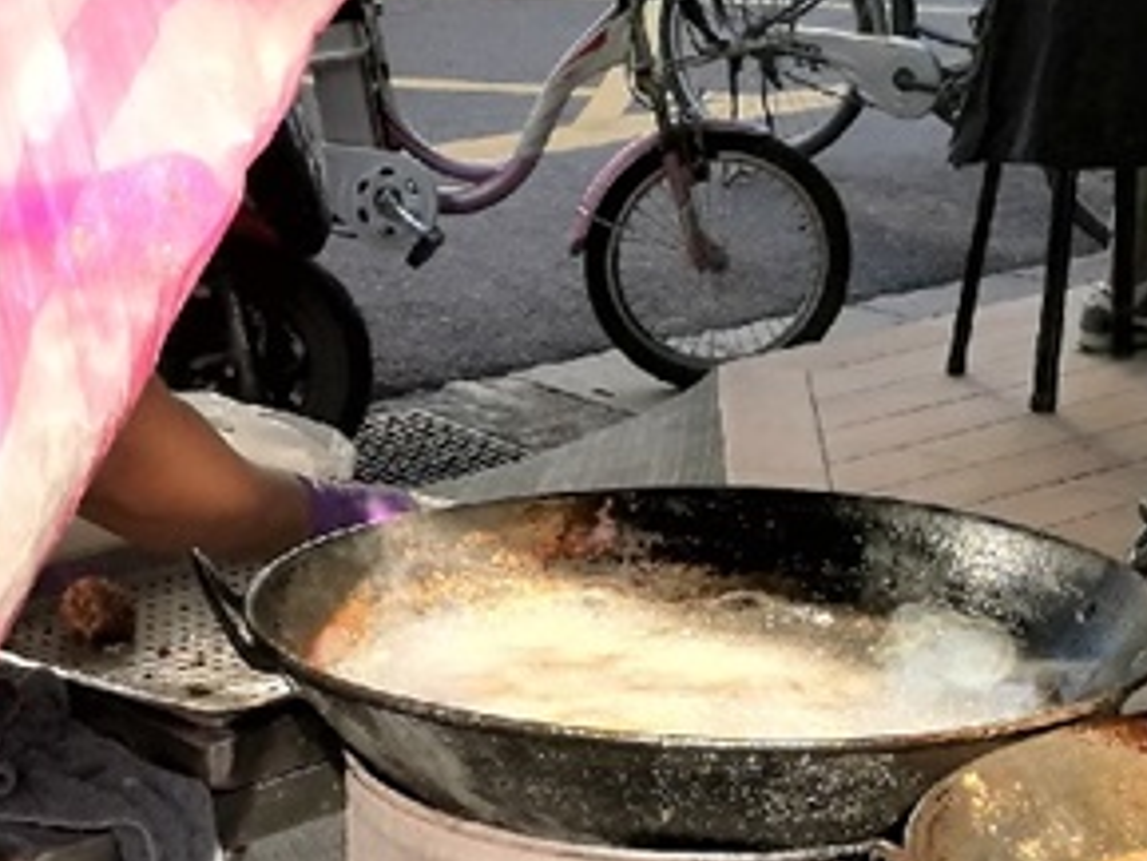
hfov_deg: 17.4
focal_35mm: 112
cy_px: 655
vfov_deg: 13.2
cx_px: 266
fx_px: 3713
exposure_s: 1/306
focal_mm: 4.5
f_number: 2.2
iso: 50
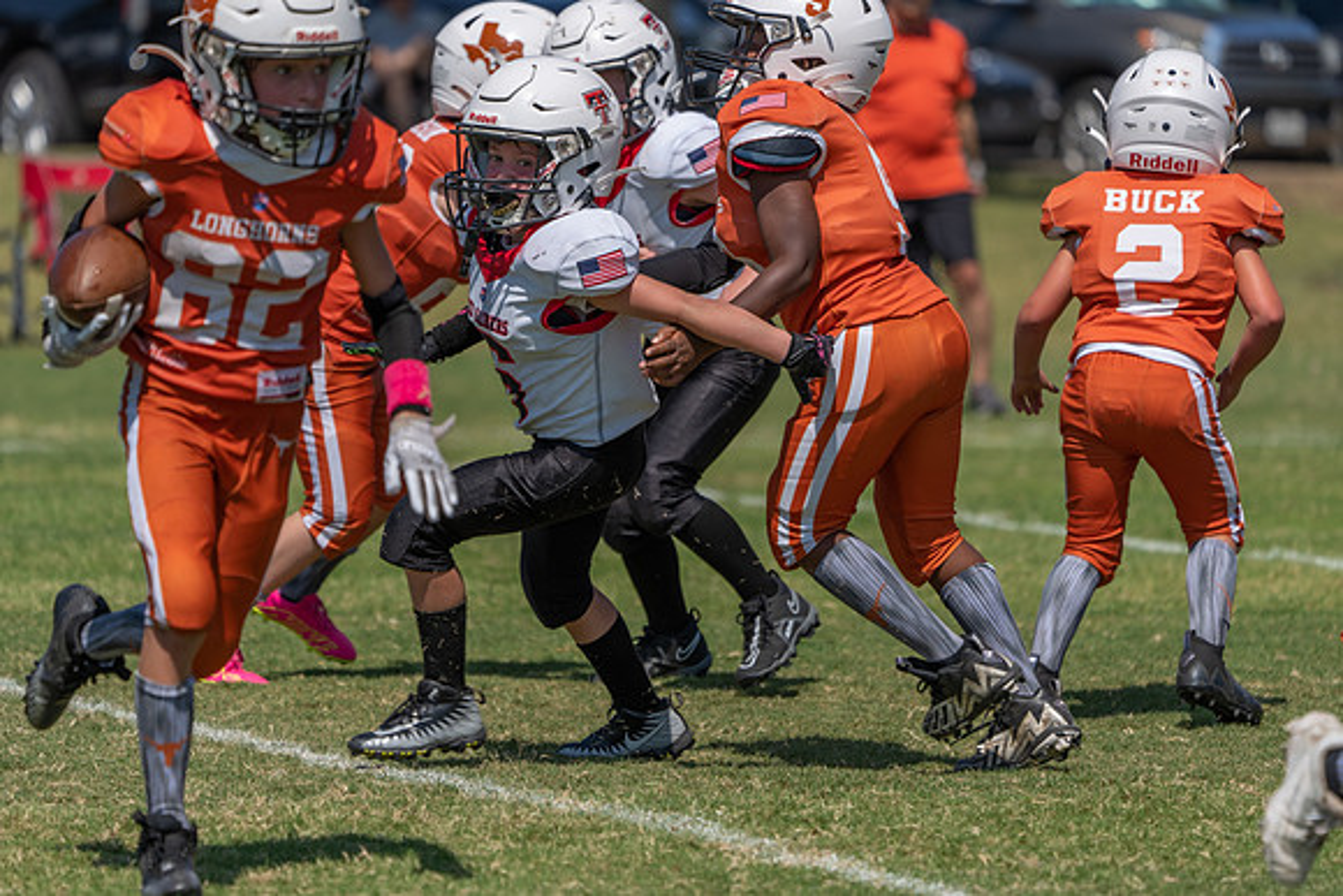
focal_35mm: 288
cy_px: 448
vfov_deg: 4.8
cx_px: 672
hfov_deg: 7.2
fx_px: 10746
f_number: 5.6
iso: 125
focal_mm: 288
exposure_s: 1/1000
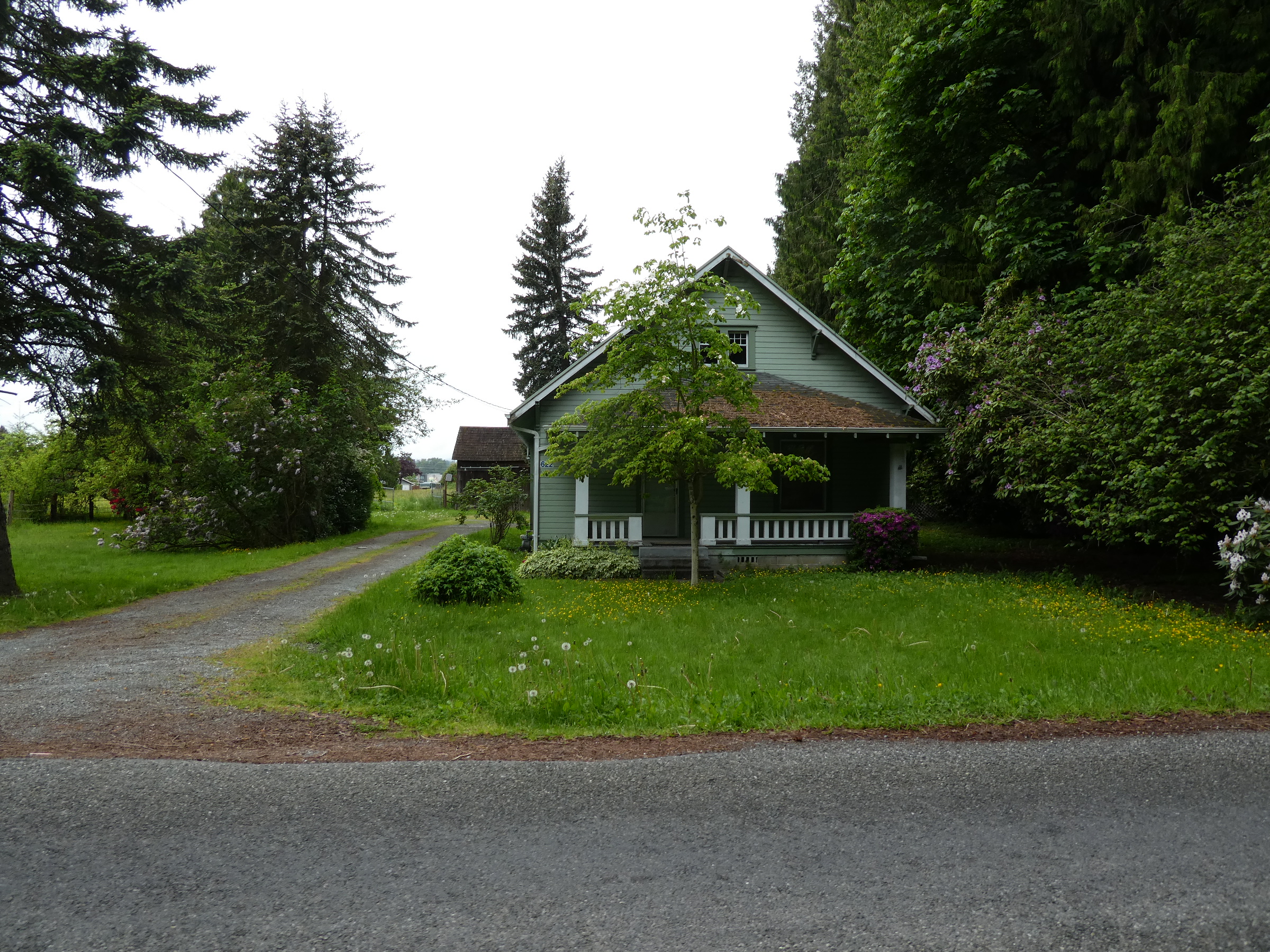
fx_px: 881
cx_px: 635
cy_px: 476
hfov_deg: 71.6
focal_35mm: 24
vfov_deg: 56.8
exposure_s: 1/200
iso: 80
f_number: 3.3
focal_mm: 4.3
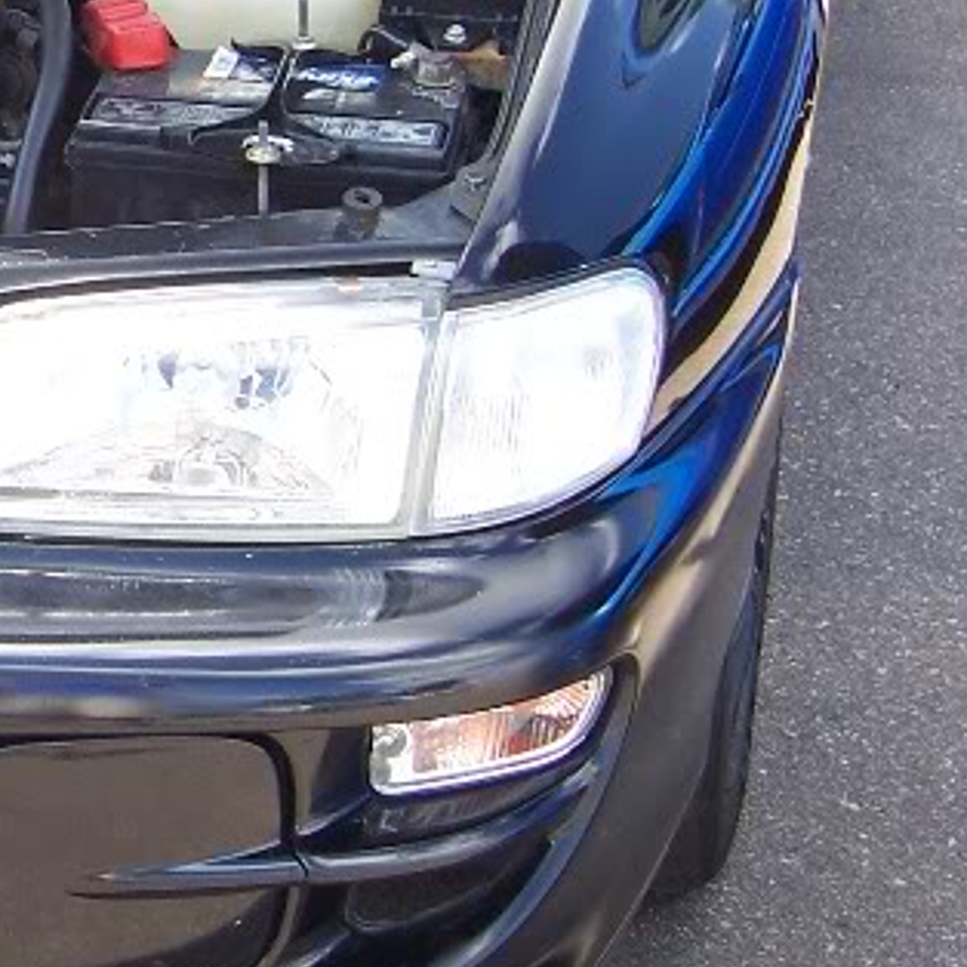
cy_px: 148
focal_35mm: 111
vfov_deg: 15.6
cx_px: -379
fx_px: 3508
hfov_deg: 14.8
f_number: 3.3
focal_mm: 7.3
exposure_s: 1/125
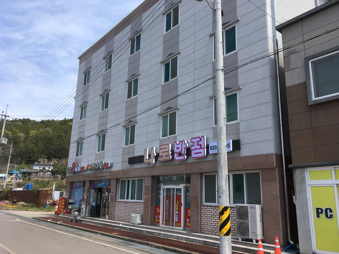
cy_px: 127
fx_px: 284
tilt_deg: +12.3
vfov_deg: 48.2
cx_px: 170
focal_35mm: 29
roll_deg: -0.8
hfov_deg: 61.7
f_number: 2.2
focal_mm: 4.15
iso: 25
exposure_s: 1/1748
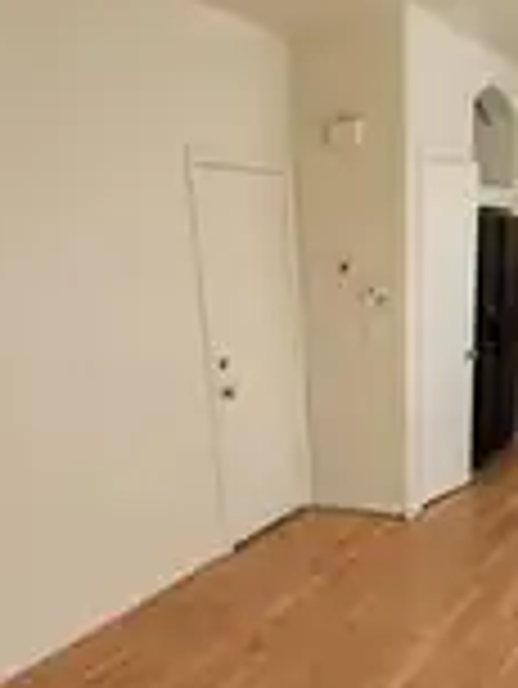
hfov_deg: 41.8
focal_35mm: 34
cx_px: 275
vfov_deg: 51.0
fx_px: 677
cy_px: 540
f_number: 2.2
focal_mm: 2.2
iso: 64
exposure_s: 1/120
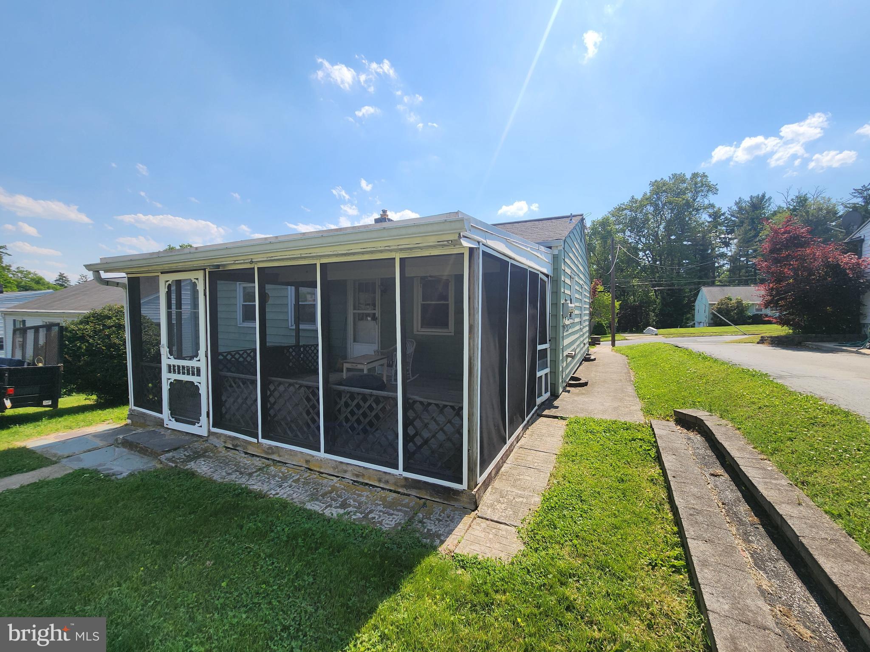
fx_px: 327
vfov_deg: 89.9
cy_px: 326
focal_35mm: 13
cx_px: 435
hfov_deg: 106.2
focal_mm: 2.2
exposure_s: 1/2397
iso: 50
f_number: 2.2
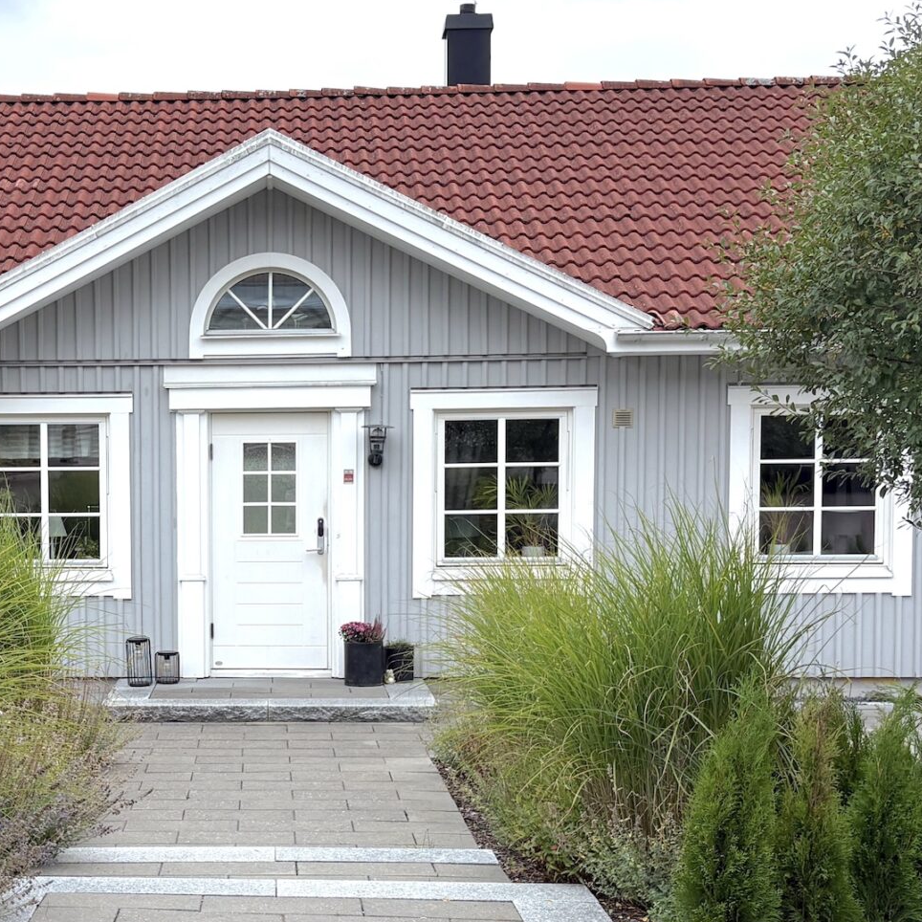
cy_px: 562
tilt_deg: -2.6
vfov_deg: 28.1
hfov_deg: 27.6
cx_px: 174
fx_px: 1838
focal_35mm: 61
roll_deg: +0.8
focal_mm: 5.96
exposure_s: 1/1001
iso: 50
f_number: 1.6
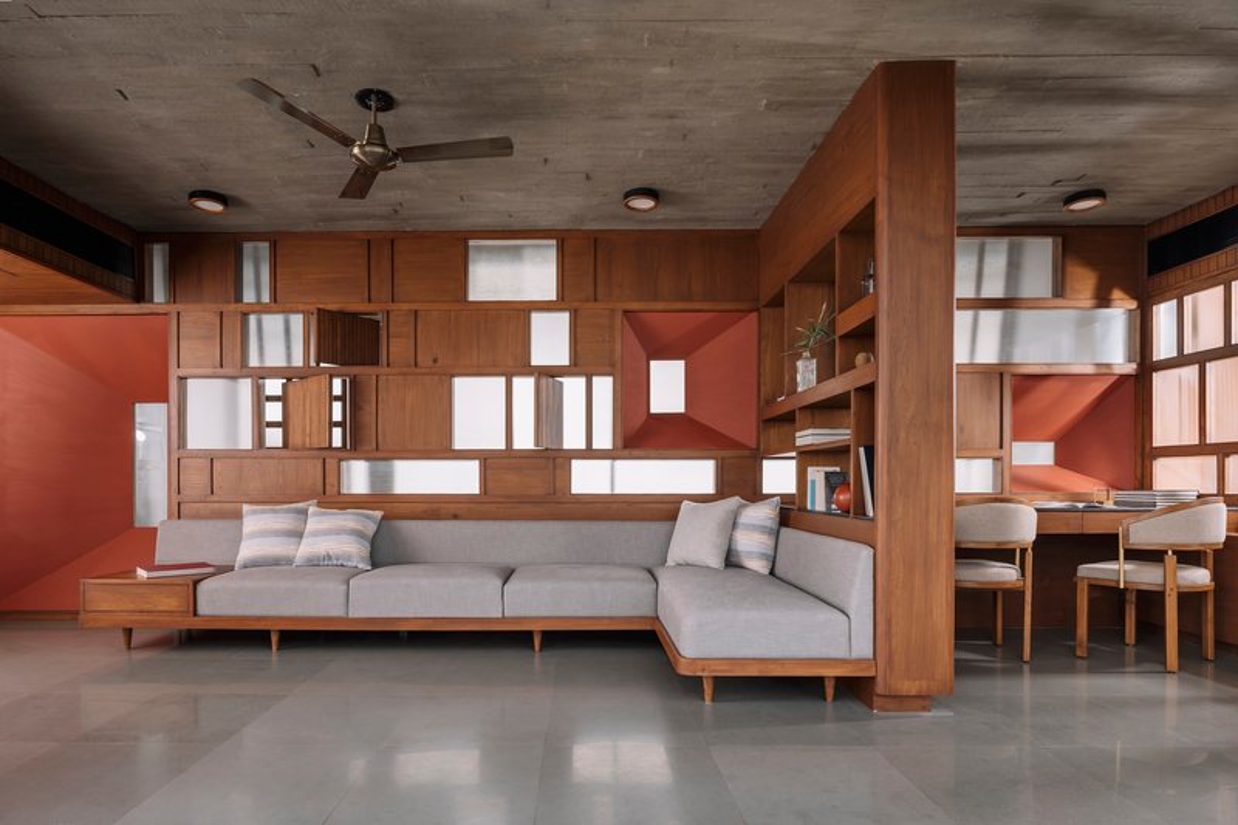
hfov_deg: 86.9
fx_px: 653
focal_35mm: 19
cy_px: 412
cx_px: 619
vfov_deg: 64.5
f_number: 8
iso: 64
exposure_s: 1/30
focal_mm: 19
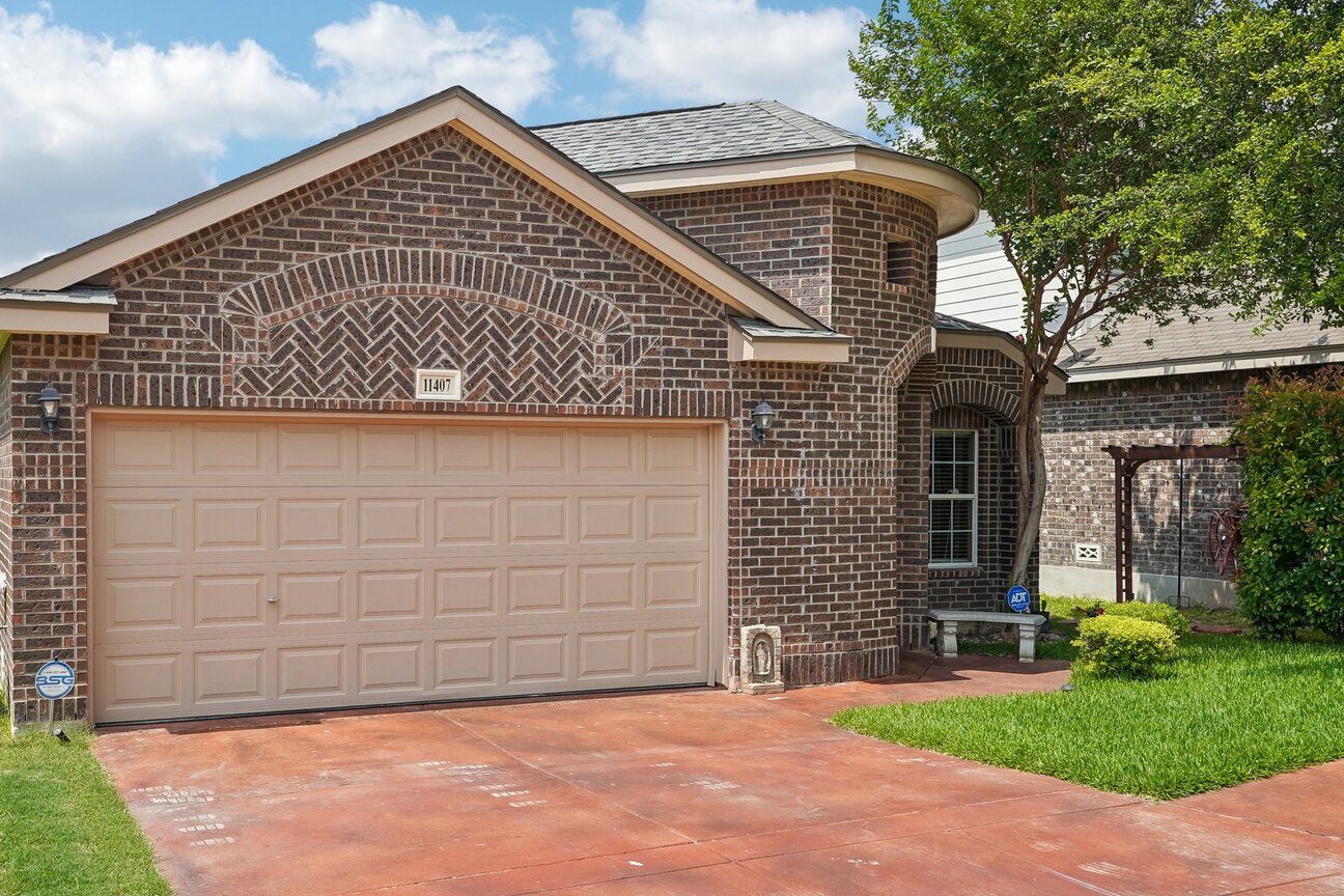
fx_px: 1330
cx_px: 533
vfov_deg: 37.2
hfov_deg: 53.2
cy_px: 394
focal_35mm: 36
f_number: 8
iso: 100
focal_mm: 28.5
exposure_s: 1/200
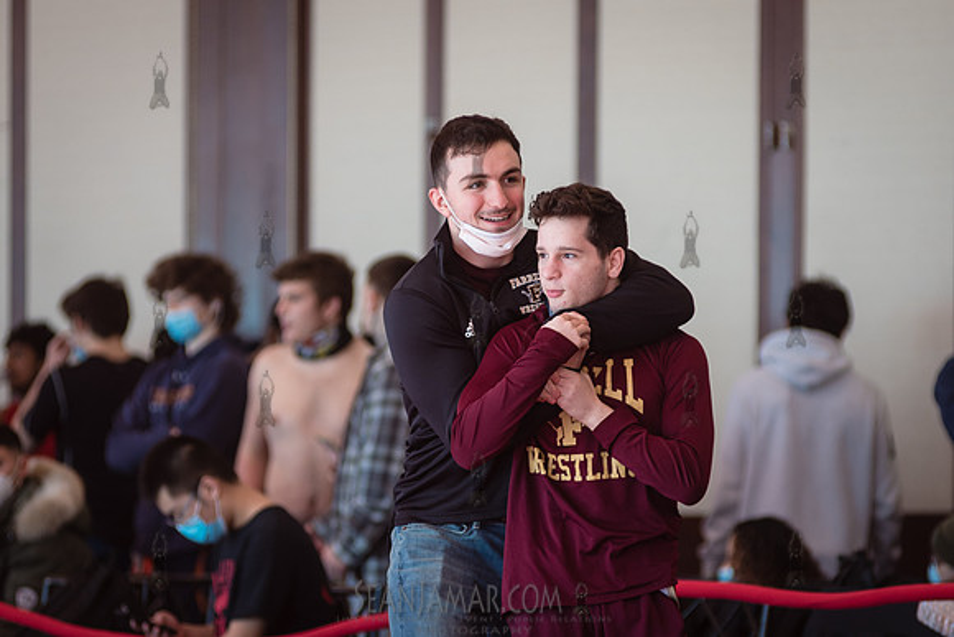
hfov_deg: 6.7
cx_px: 506
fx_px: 8177
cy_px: 349
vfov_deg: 4.5
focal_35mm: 309
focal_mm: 200
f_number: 3.5
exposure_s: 1/400
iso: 400
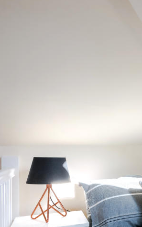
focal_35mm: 44
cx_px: 229
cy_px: 153
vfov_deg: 44.5
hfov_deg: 22.4
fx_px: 272
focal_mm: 20
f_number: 14
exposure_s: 1/80
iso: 320
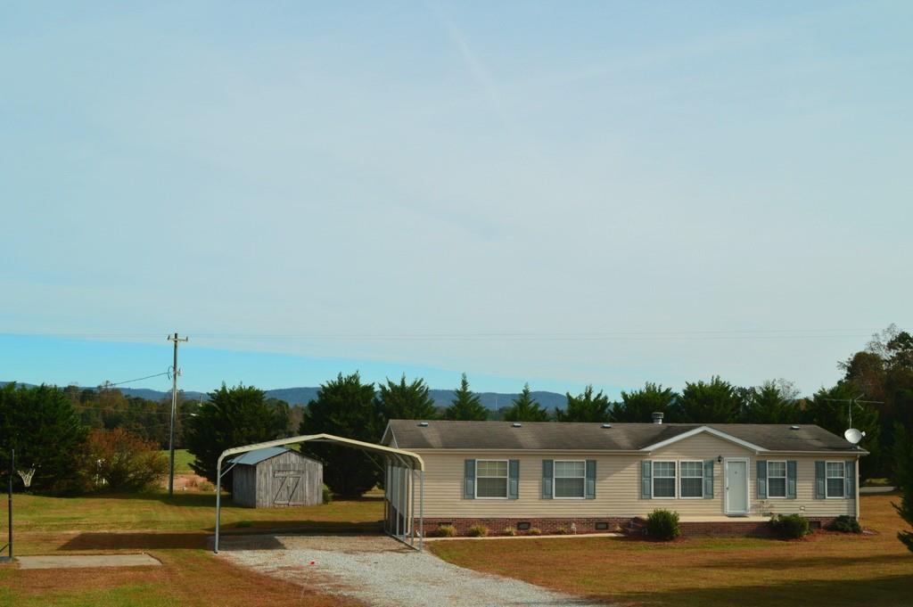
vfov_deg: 30.8
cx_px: 456
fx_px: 1102
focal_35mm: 44
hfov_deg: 45.0
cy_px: 304
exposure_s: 1/200
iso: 400
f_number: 10
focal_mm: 29
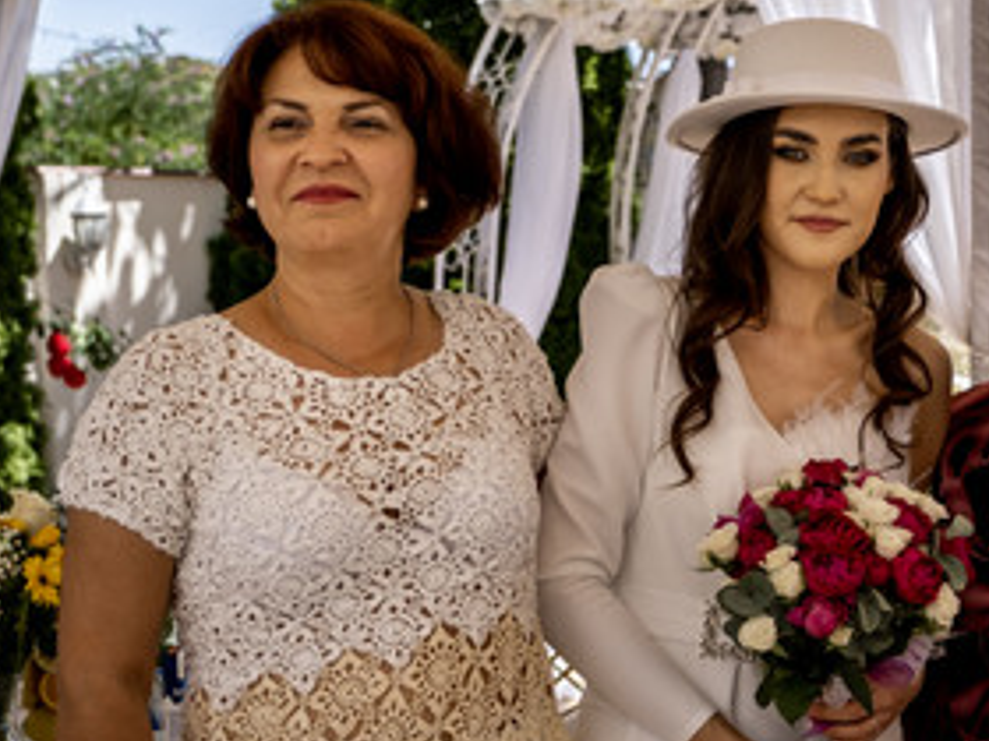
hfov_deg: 21.7
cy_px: 468
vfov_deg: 16.8
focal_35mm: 88
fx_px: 2514
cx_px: 908
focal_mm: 26.6
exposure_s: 1/1800
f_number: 2.8
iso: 160
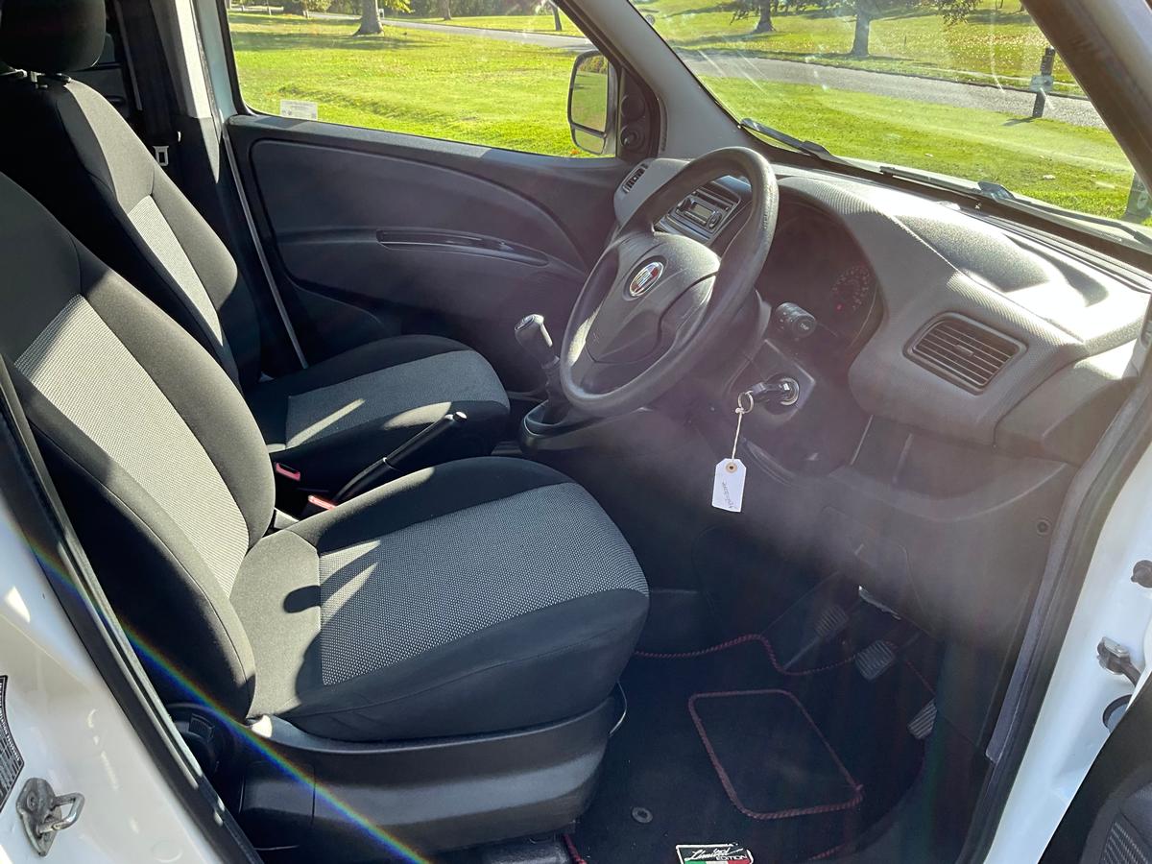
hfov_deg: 61.7
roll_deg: -0.7
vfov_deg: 48.2
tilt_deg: -25.4
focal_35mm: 29
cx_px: 576
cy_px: 432
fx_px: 965
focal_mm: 3
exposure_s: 1/177
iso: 20
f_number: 1.8
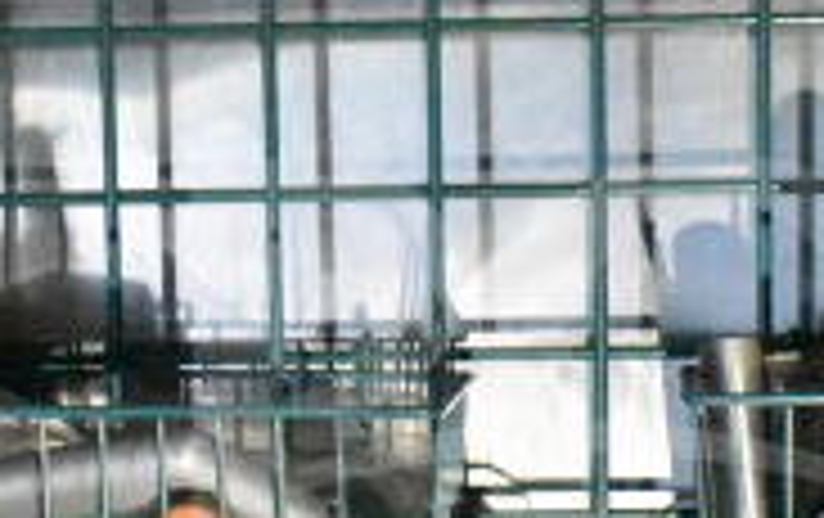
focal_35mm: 112
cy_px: 516
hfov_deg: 18.5
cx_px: 576
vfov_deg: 11.6
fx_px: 2519
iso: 25600
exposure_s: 1/25
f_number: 3.8
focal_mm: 22
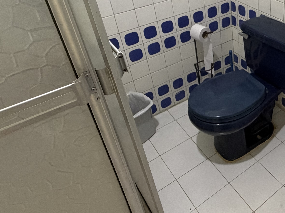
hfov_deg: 48.3
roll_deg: +1.4
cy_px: 45
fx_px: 280
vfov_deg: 40.2
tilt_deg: -29.4
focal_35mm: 34
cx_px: 256
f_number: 2.2
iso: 640
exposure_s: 1/60
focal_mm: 2.22
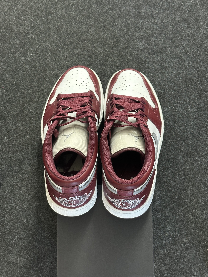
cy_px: 138
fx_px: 385
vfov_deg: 39.7
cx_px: 104
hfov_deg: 30.3
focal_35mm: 48
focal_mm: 6.86
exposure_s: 1/33
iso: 320
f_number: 1.78
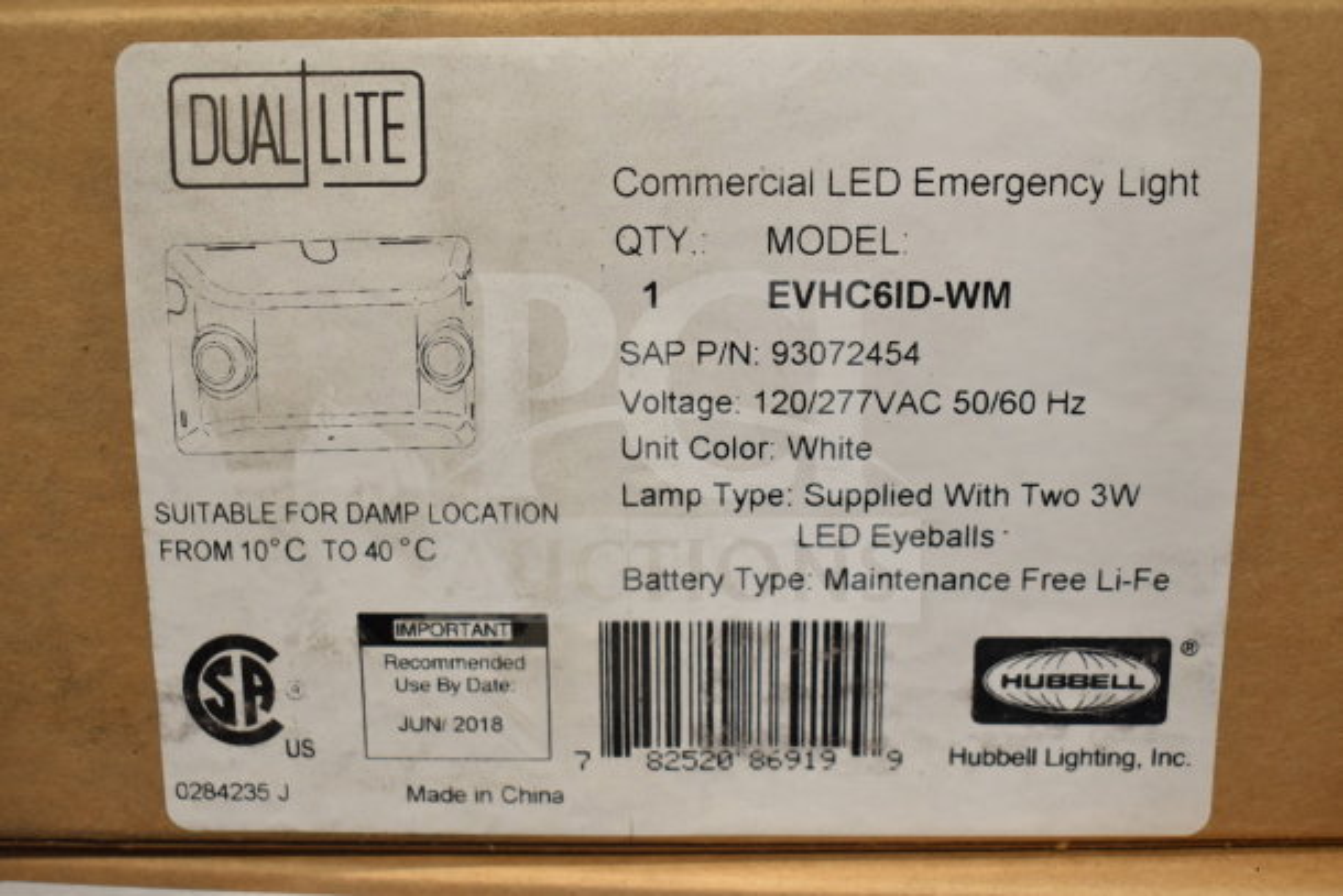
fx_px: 1623
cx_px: 672
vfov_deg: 30.9
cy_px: 448
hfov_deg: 45.0
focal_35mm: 44
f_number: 4.2
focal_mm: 29
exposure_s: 1/50
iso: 900
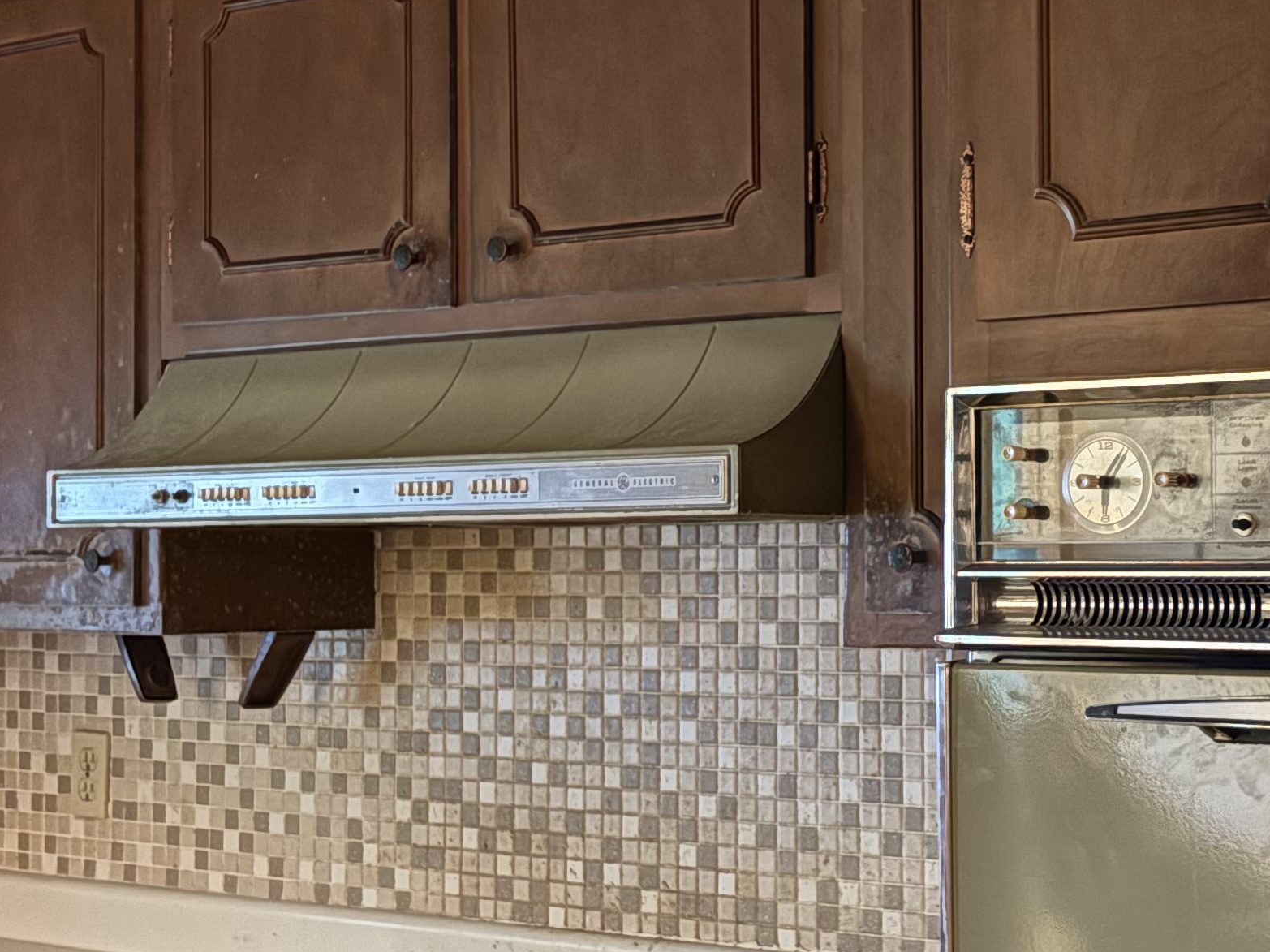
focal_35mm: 67
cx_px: 906
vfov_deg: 21.9
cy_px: 532
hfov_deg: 28.7
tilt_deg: +0.7
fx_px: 2458
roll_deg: +0.7
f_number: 1.6
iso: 640
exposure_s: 1/9
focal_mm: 5.96
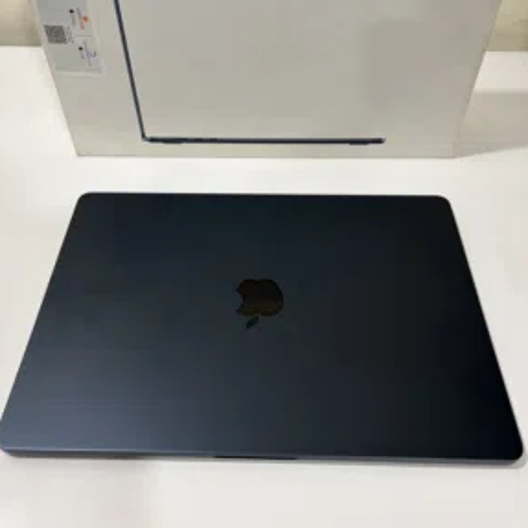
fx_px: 552
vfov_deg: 50.7
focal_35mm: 32
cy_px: 206
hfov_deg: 51.1
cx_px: 258
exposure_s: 1/50
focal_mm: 5.96
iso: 125
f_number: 1.6
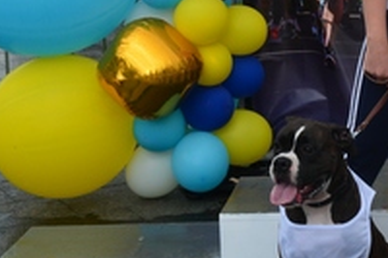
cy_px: 19
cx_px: 545
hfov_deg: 16.8
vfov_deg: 12.1
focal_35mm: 112
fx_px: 1211
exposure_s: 1/250
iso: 280
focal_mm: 25
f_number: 10
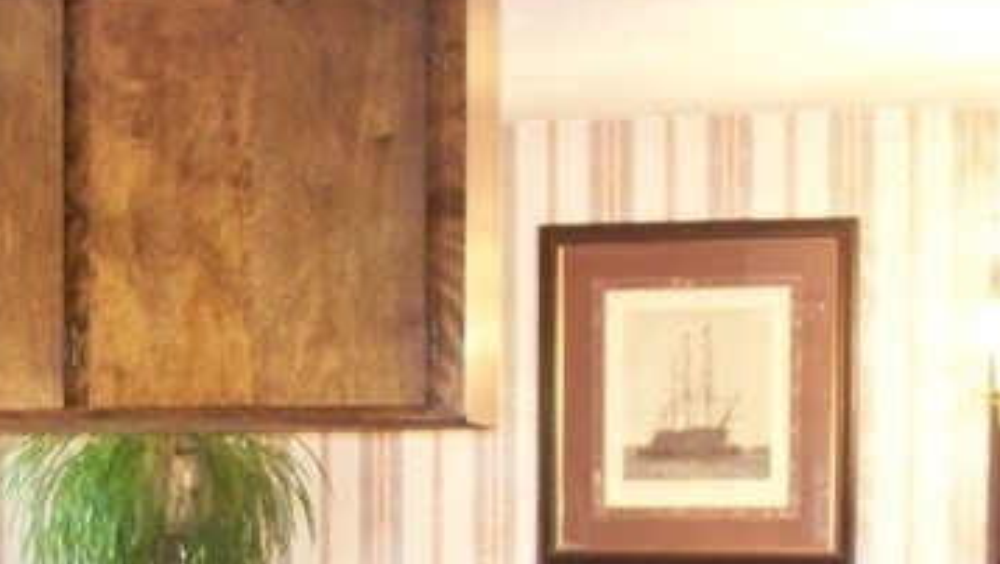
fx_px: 2892
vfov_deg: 10.8
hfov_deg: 18.4
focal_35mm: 109
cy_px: 812
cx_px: -249
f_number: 2.8
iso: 400
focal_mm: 7.54
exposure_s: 1/30
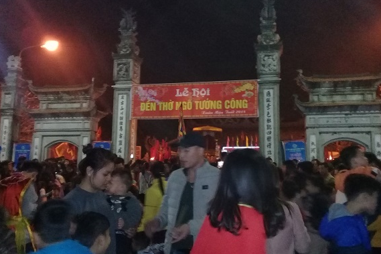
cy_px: 127
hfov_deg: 55.8
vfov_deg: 38.9
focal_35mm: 34
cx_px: 197
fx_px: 360
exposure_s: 1/15
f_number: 2.2
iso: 640
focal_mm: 3.3
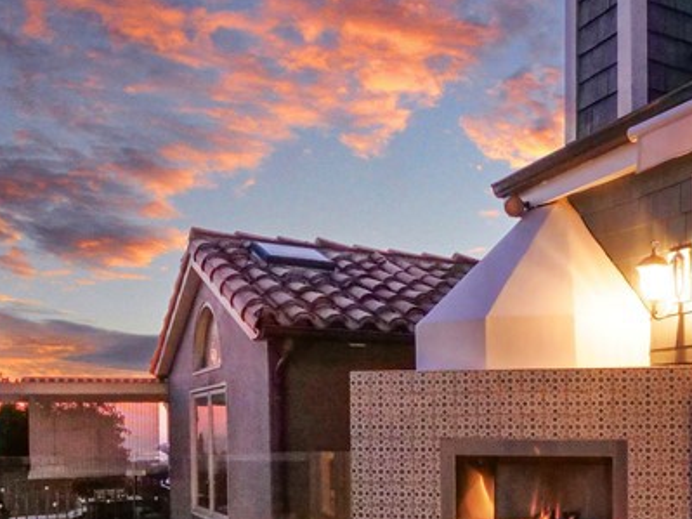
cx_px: 566
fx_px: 819
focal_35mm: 41
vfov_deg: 33.4
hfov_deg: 43.4
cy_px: 461
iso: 2500
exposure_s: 1/5
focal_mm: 8
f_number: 7.1
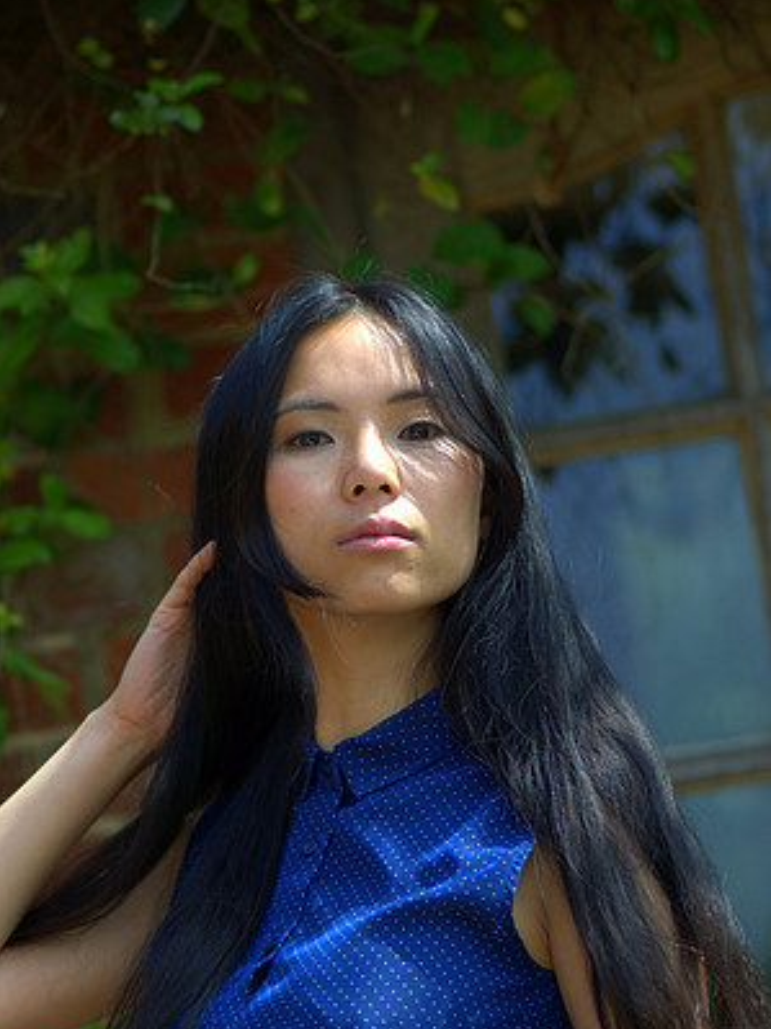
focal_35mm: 163
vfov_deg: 12.1
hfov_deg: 9.1
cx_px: 386
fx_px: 4843
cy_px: 560
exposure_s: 1/1600
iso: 125
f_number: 2.8
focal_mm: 100
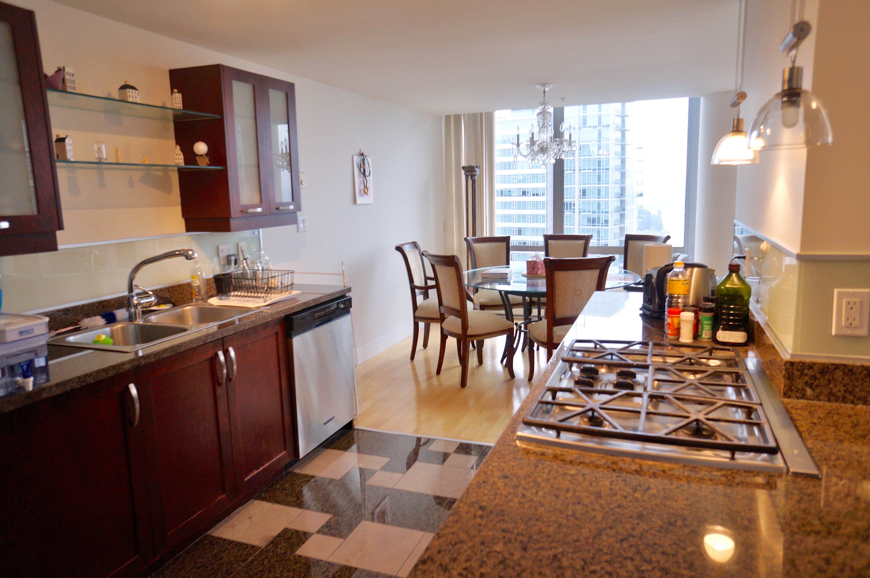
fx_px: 579
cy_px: 289
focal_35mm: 24
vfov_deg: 53.0
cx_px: 435
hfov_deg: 73.8
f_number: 4
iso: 250
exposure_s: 1/60
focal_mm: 16
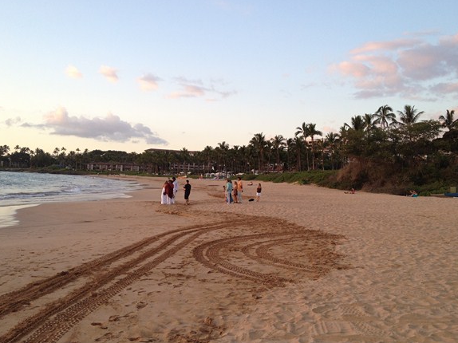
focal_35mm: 36
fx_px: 476
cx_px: 227
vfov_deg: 39.6
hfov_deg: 51.4
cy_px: 173
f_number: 2.4
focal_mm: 4.28
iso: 64
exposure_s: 1/122
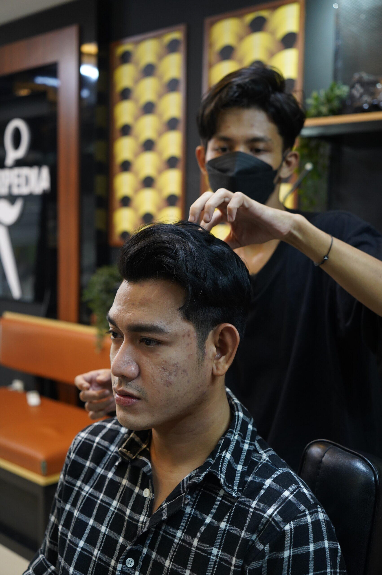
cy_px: 288
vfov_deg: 45.5
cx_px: 191
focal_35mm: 43
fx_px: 686
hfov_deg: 31.1
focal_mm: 43
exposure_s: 1/60
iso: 2000
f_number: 4
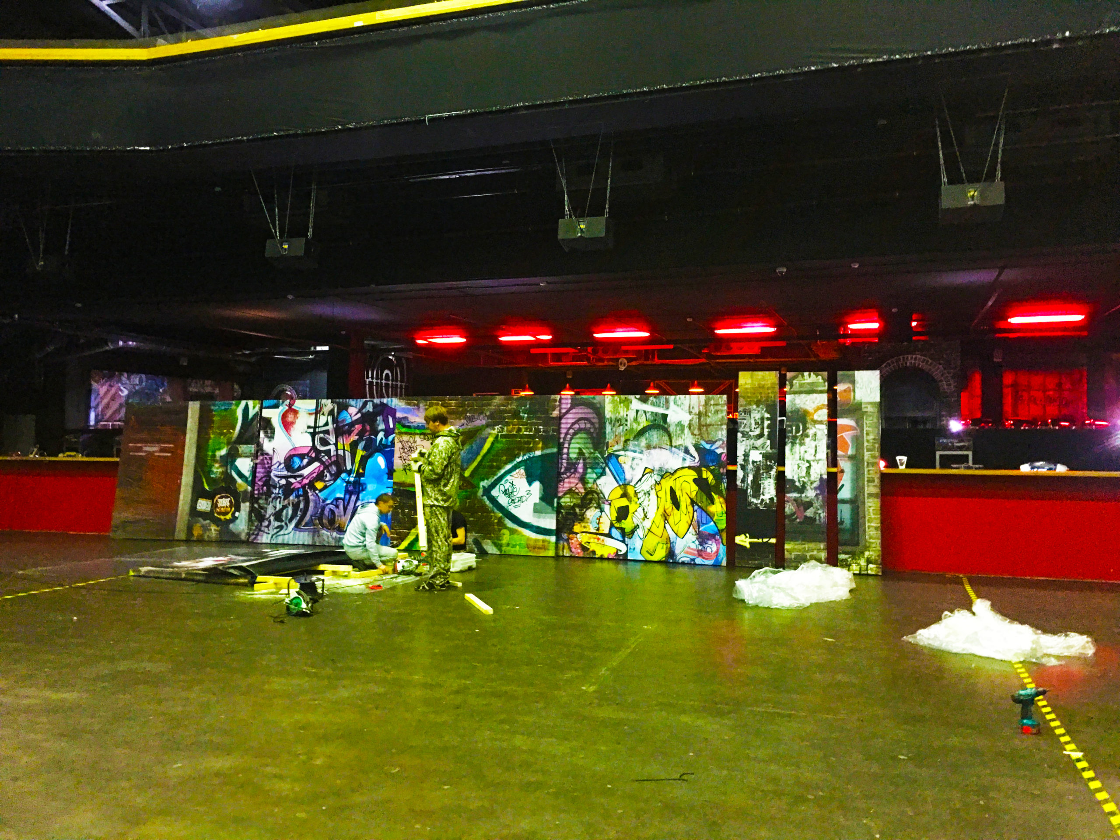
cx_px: 560
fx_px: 938
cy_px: 420
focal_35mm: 29
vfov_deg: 48.2
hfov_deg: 61.7
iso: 125
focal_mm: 4.15
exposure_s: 1/4
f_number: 2.2
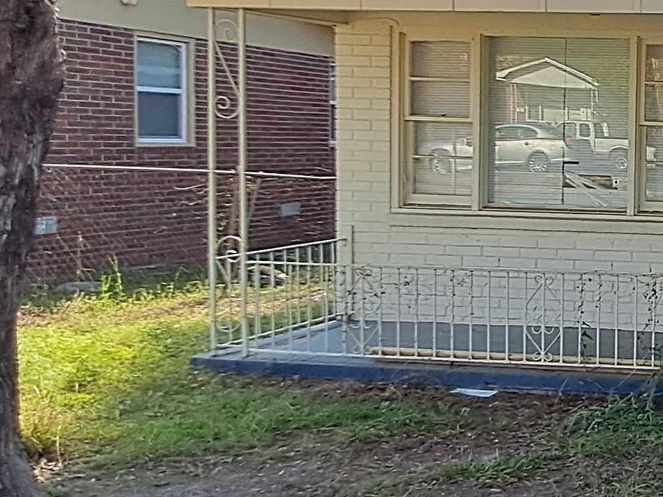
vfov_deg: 29.0
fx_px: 958
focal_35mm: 50
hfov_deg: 28.7
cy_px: 185
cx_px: 926
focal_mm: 1.64
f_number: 2.2
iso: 40
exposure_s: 1/512
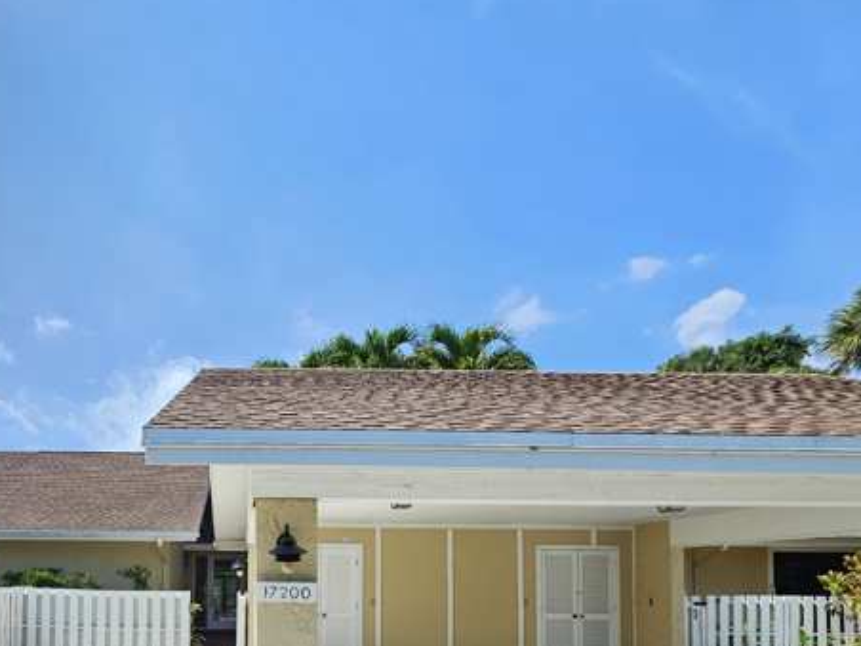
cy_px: 560
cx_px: 251
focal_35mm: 23
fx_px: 572
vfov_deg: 52.9
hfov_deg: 70.5
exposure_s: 1/1258
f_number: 2.2
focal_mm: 2.2
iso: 50
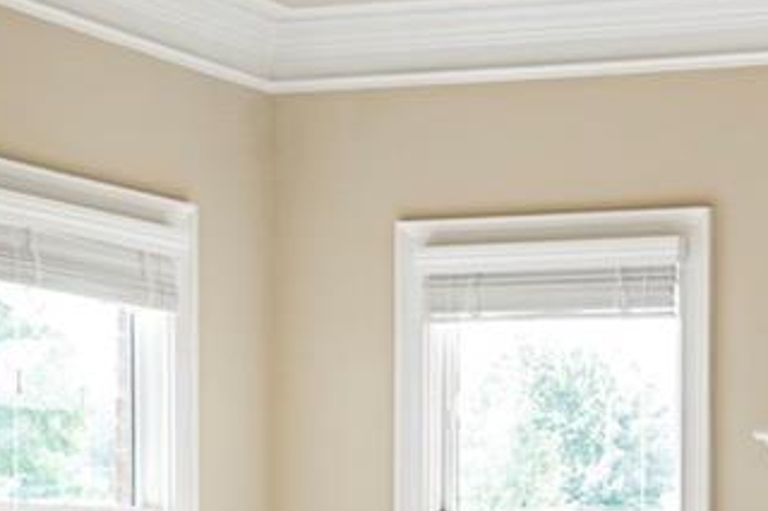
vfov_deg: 12.0
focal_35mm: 112
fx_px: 2388
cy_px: 576
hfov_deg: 17.6
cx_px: 852
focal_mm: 35
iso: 500
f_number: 8
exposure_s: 1/30
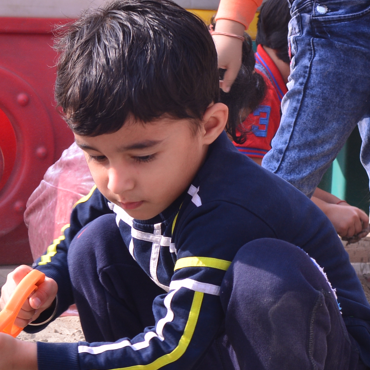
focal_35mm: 154
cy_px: 274
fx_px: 1868
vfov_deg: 11.3
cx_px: 207
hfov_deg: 11.3
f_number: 8
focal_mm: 35
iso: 100
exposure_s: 1/100
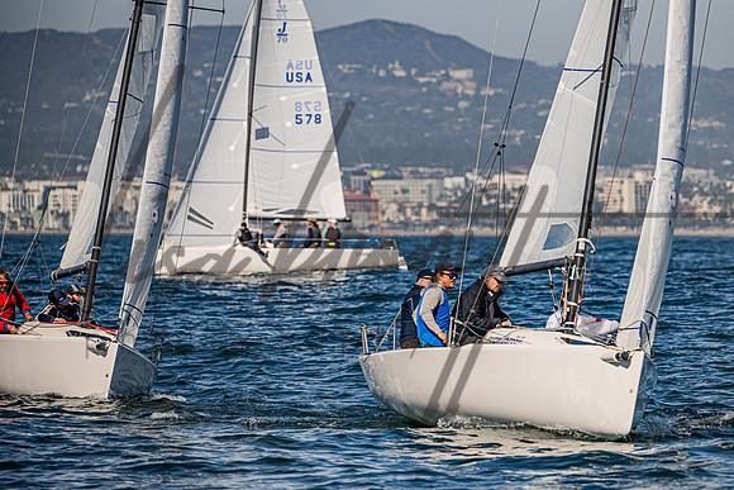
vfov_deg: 4.1
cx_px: 494
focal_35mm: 336
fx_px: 6861
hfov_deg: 6.1
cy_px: 238
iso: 320
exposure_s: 1/5000
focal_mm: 250
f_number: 5.6
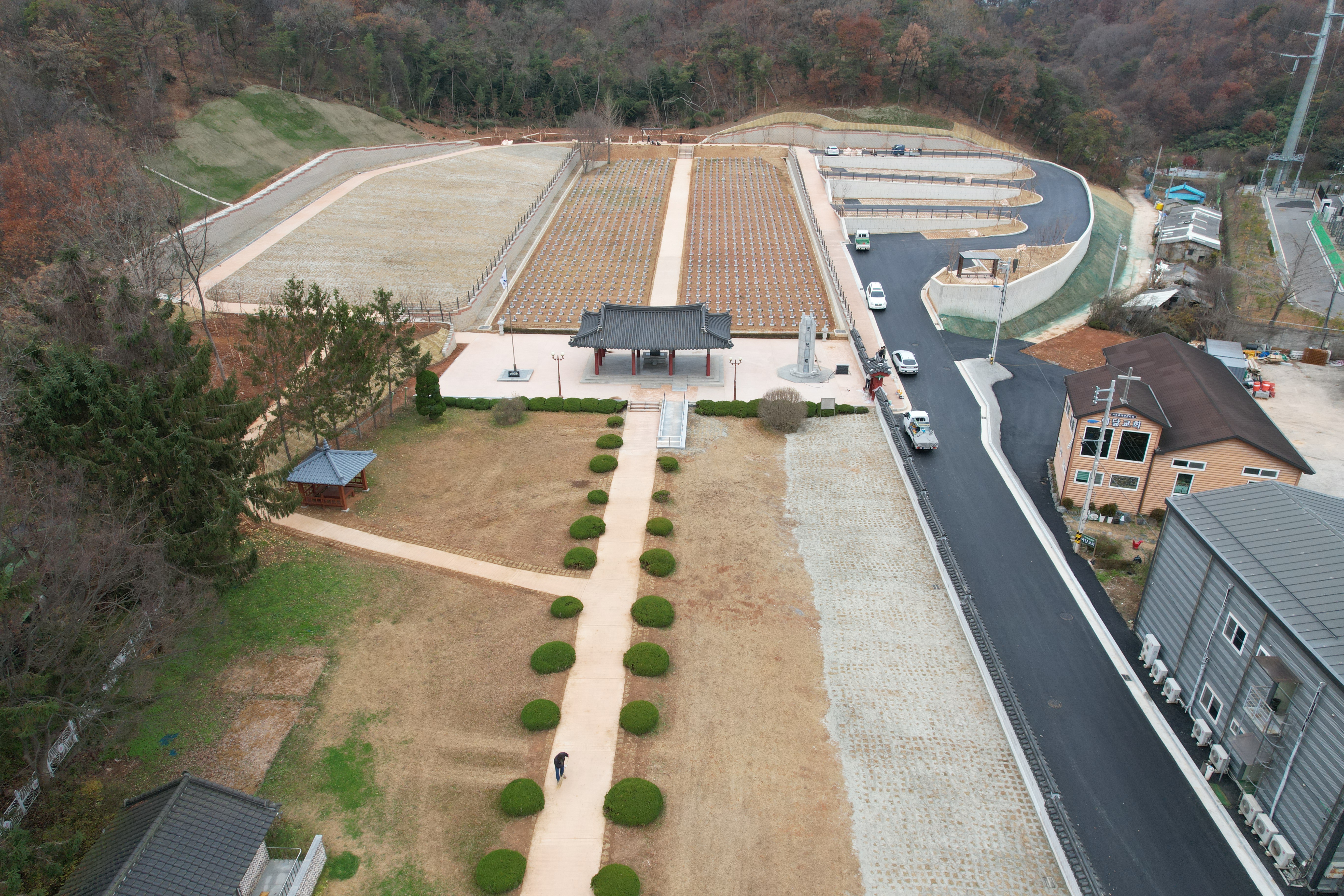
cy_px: 448
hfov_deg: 78.6
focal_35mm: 22
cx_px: 672
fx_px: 821
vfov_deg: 57.2
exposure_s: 1/320
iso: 130
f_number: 2.8
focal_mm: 8.38
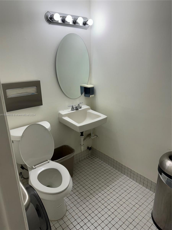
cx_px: 86
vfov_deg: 71.6
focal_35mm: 24
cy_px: 115
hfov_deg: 56.8
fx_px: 159
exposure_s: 1/175
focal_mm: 6.76
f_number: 1.78
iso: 64
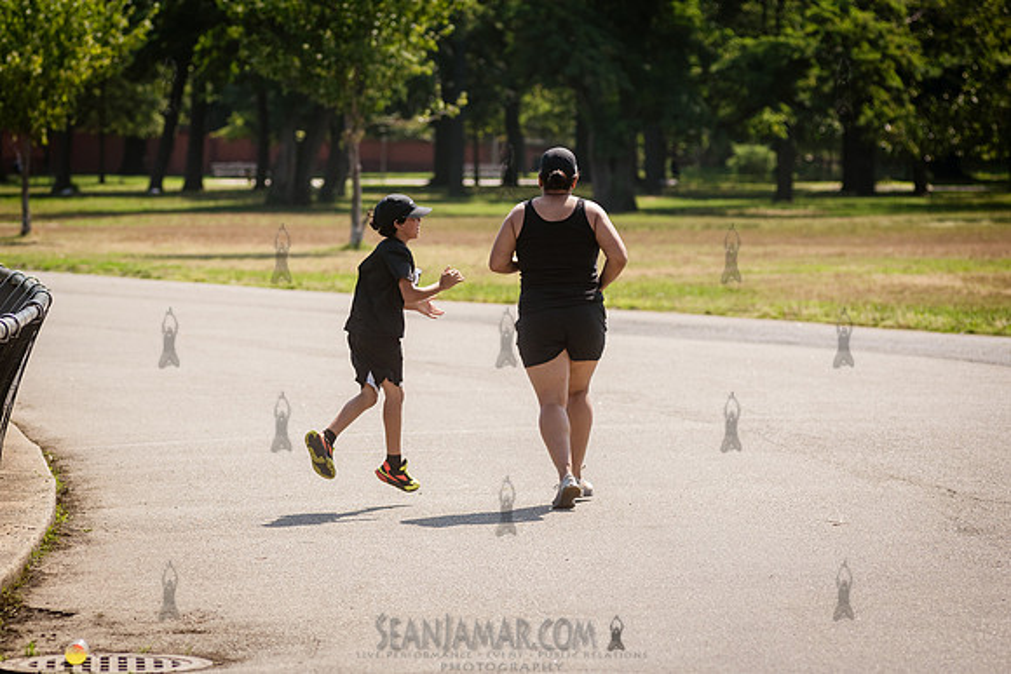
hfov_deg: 11.2
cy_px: 388
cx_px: 396
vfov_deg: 7.5
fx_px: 5144
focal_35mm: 183
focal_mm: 135
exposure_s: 1/4000
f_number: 4
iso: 500
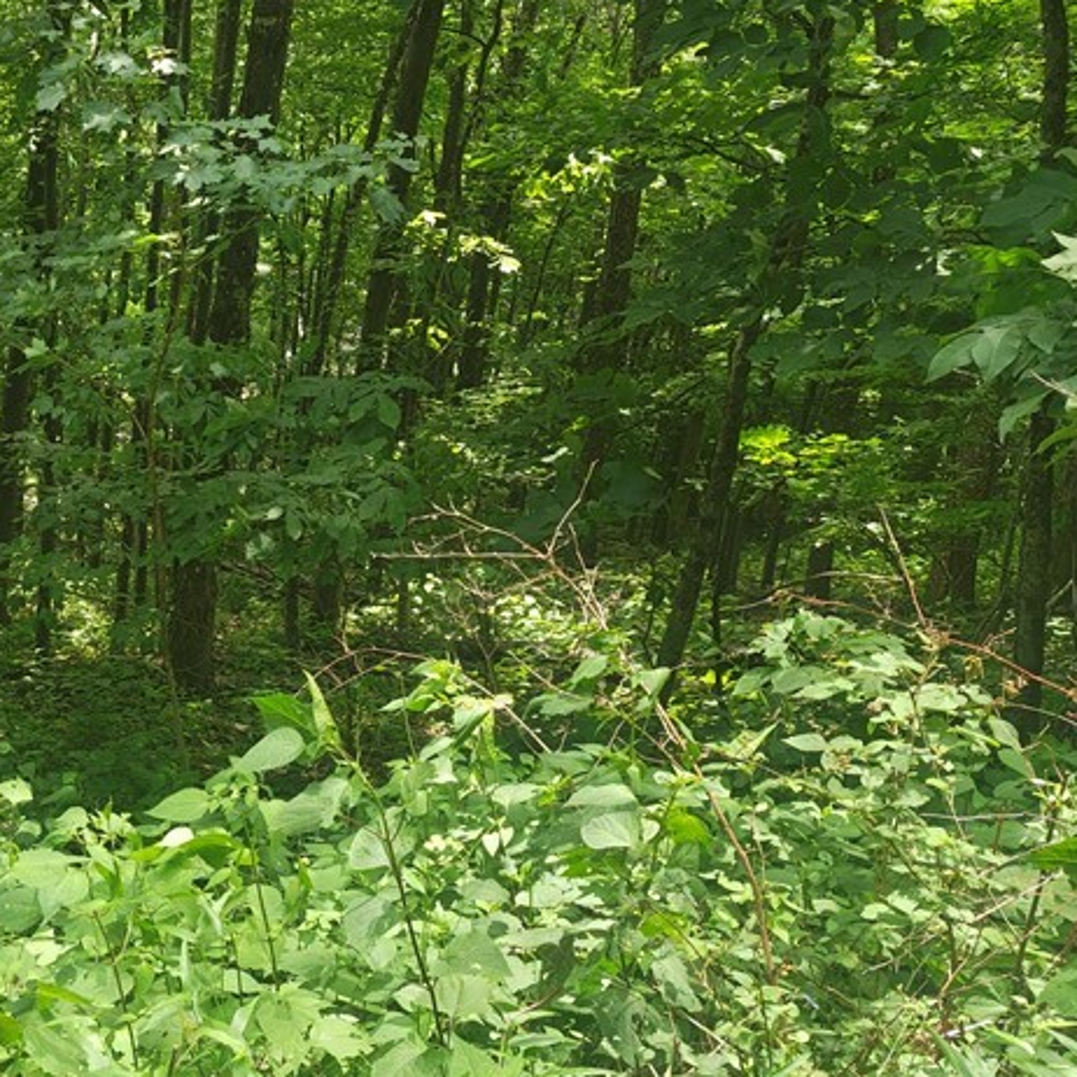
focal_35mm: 47
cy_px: 629
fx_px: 1654
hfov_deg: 32.0
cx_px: -96
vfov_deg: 36.0
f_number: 1.8
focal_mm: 5.41
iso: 534
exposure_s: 1/120
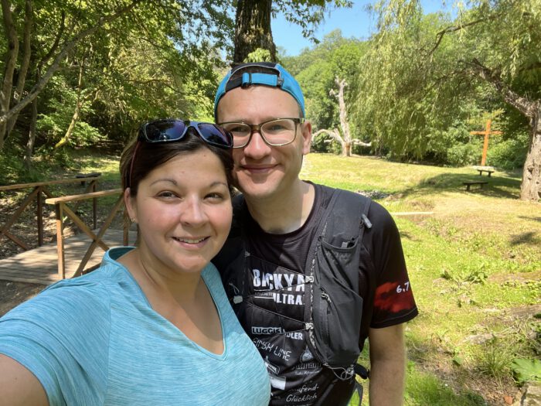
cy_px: 203
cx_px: 270
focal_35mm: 23
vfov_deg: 58.9
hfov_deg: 73.9
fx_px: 359
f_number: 2.2
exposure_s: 1/121
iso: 40
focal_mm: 2.71
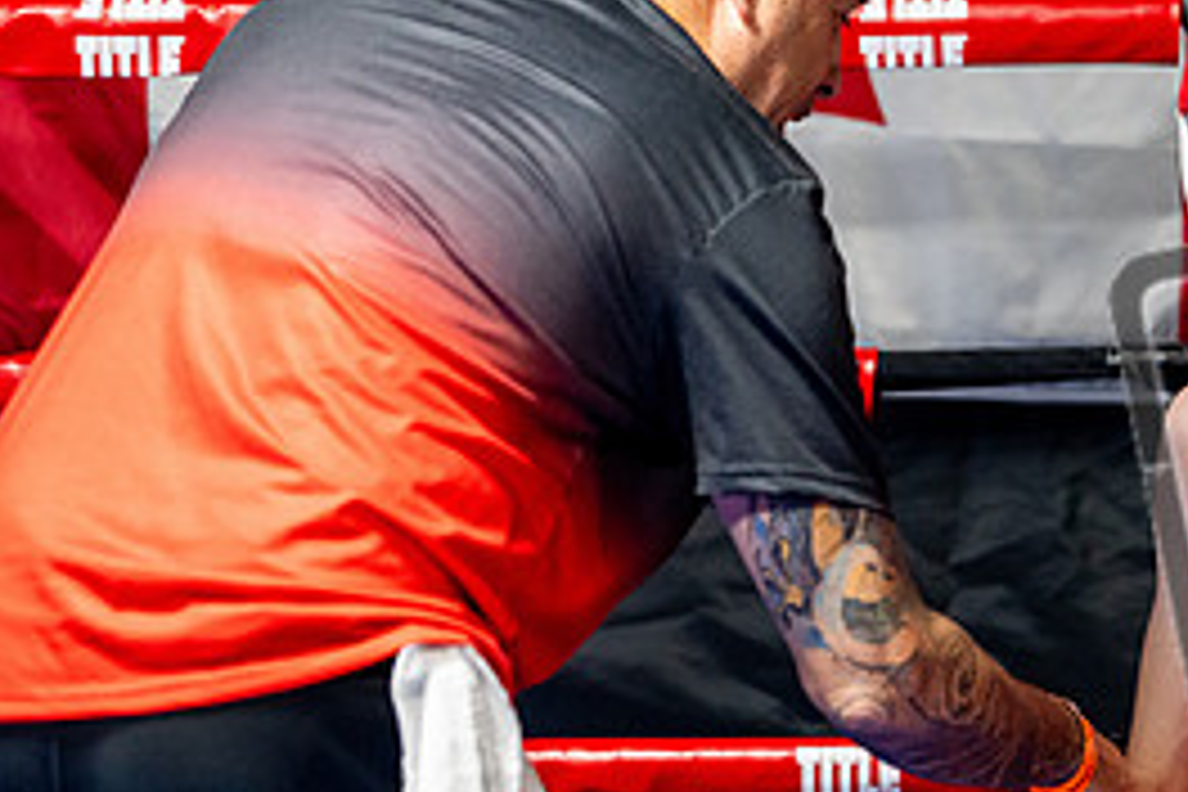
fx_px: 6171
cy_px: 331
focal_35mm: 187
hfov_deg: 10.9
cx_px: 1120
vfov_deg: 7.3
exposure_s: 1/500
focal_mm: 85
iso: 4000
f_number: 2
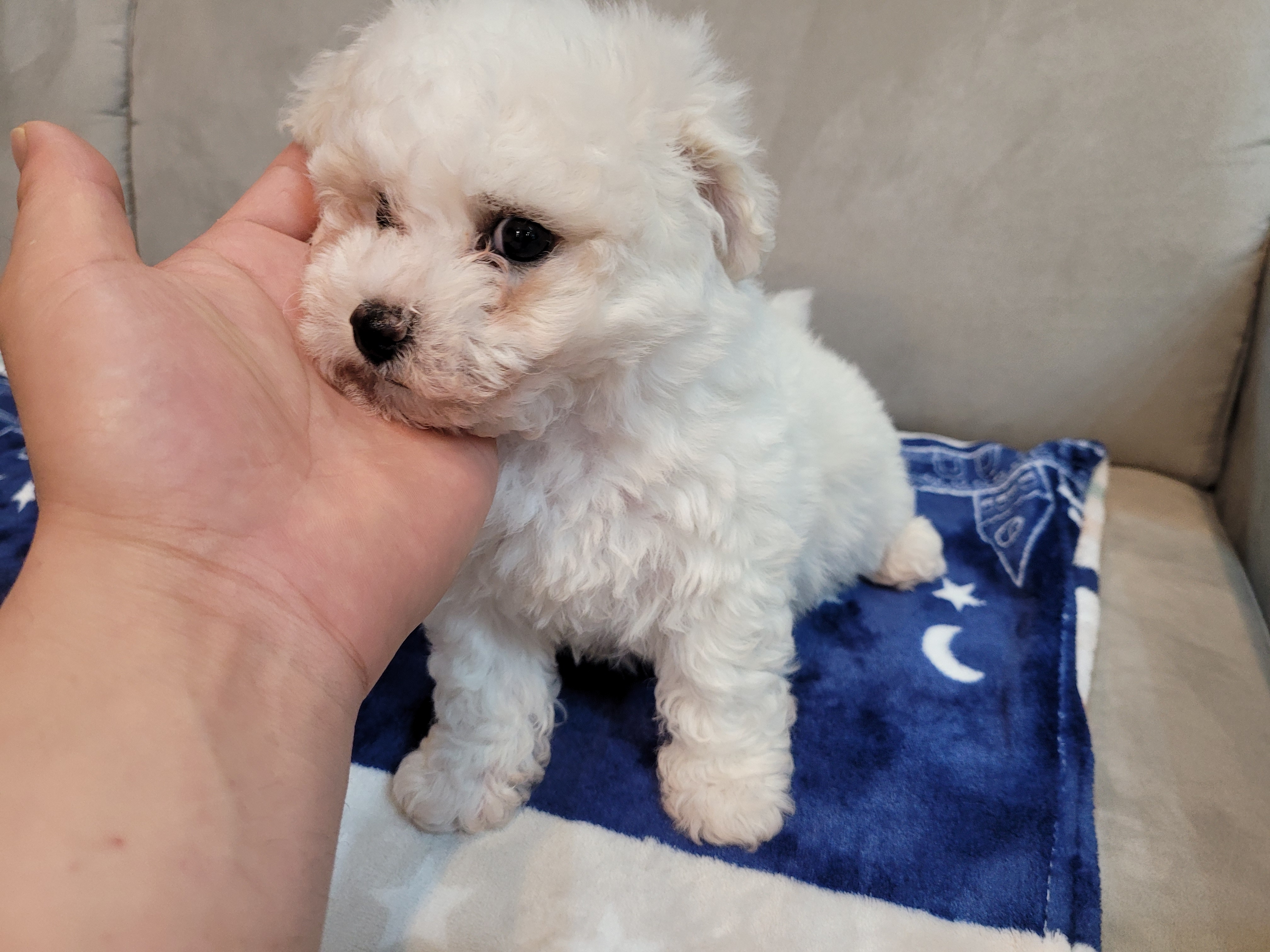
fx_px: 954
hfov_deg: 67.3
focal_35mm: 26
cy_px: 476
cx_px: 635
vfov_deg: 53.1
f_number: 1.8
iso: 200
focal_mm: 5.4
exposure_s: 1/120
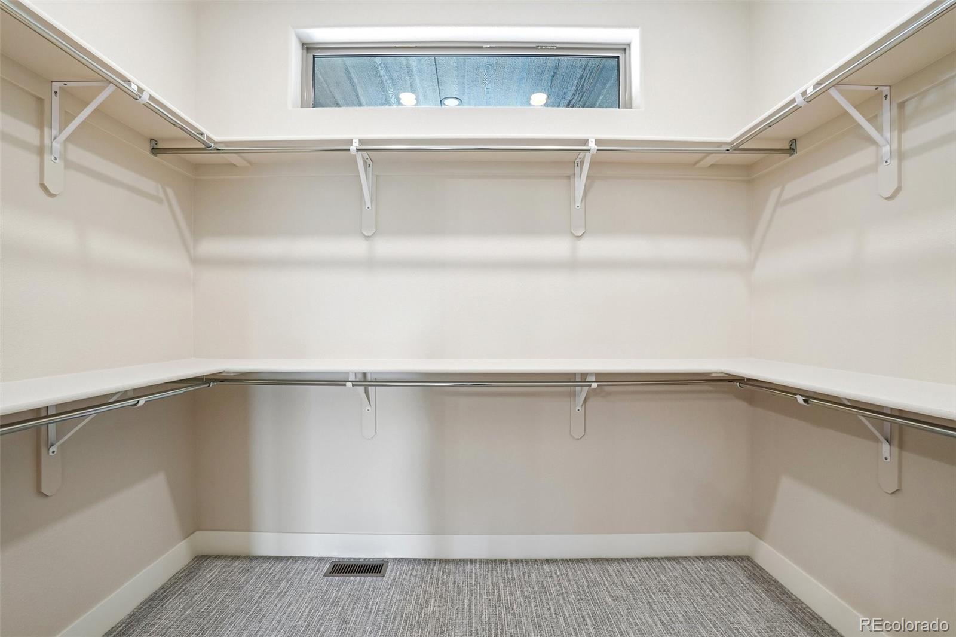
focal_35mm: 15
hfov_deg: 100.4
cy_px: 318
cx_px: 478
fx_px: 398
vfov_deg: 77.3
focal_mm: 10
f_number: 8
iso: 320
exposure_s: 1/15
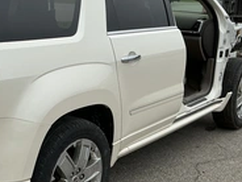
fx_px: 426
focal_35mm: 61
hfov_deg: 30.3
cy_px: 103
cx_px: 24
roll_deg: -0.6
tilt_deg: -14.5
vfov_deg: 24.0
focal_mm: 3
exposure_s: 1/770
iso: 25
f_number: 1.8
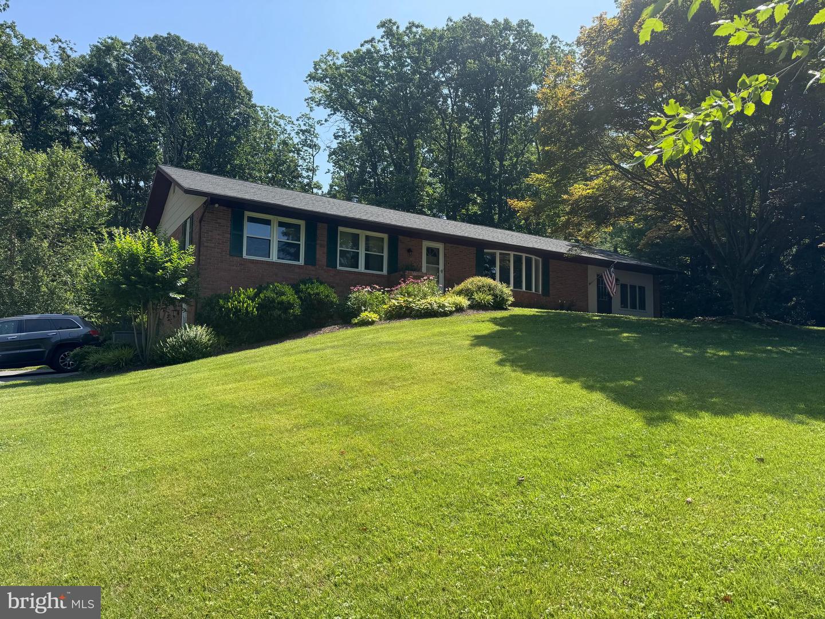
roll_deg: -0.3
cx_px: 412
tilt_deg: +5.0
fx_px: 572
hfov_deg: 71.6
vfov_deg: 56.8
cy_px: 310
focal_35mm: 24
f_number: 1.78
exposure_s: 1/1980
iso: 80
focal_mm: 6.76
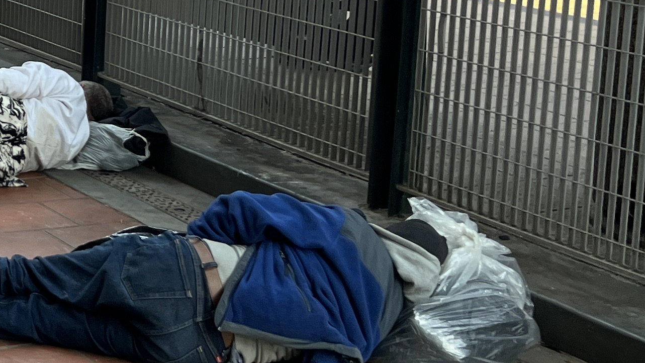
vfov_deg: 13.2
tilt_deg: -8.4
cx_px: -205
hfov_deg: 21.5
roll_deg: +0.2
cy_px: -80
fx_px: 1522
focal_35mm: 89
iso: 50
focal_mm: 5.1
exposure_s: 1/121
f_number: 1.6
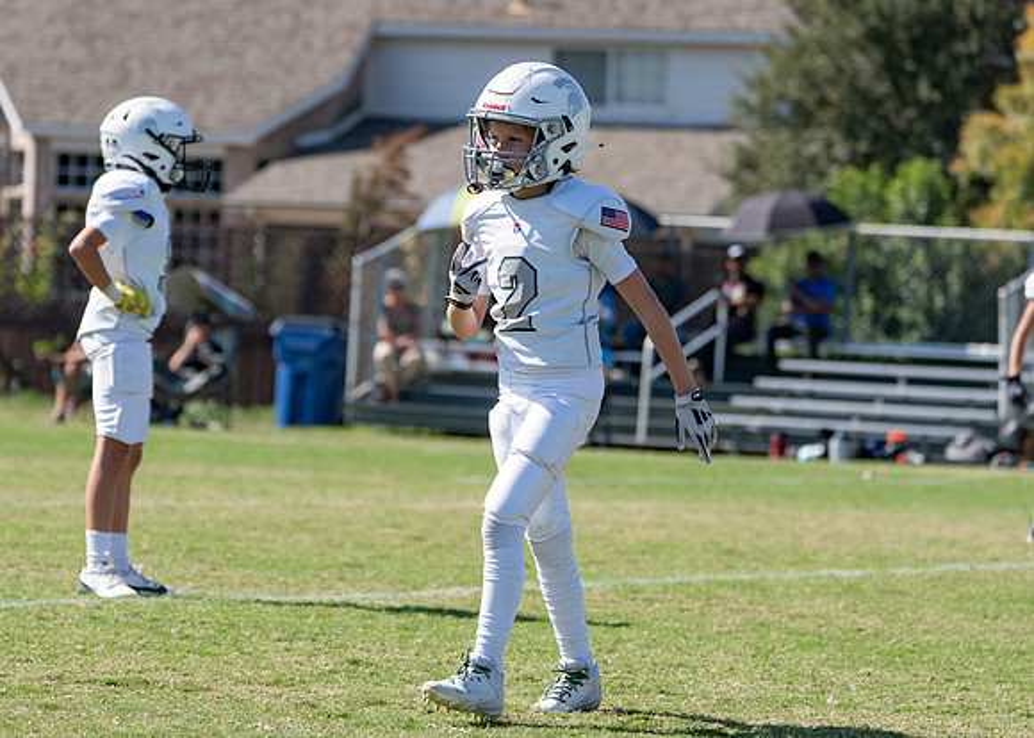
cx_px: 456
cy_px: 377
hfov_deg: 8.7
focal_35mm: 231
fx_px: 6796
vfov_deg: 6.2
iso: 160
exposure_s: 1/1000
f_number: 5.6
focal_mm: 179
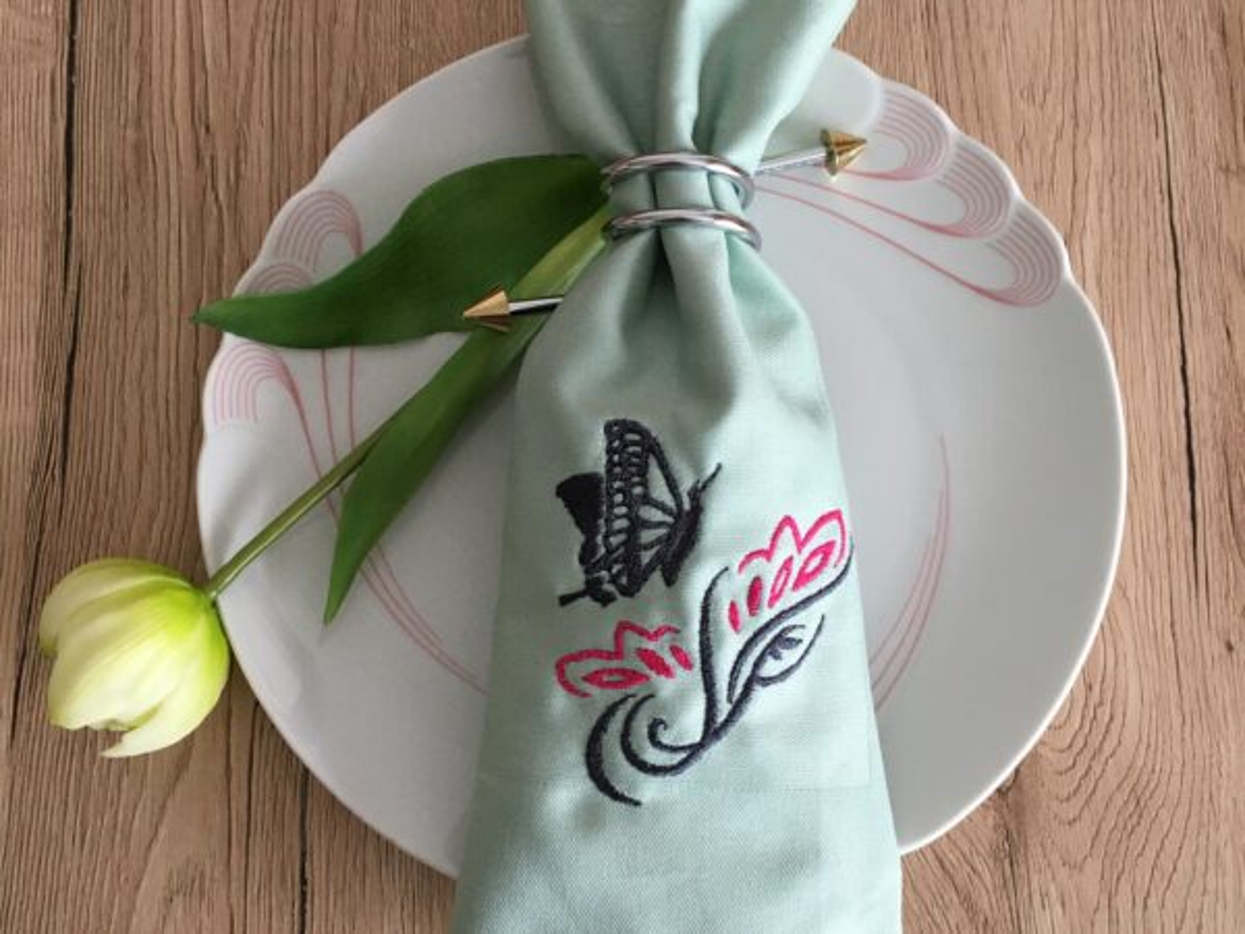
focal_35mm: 29
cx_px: 622
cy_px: 467
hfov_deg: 61.7
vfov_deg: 48.2
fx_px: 1043
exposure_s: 1/33
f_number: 2.2
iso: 50
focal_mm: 4.15
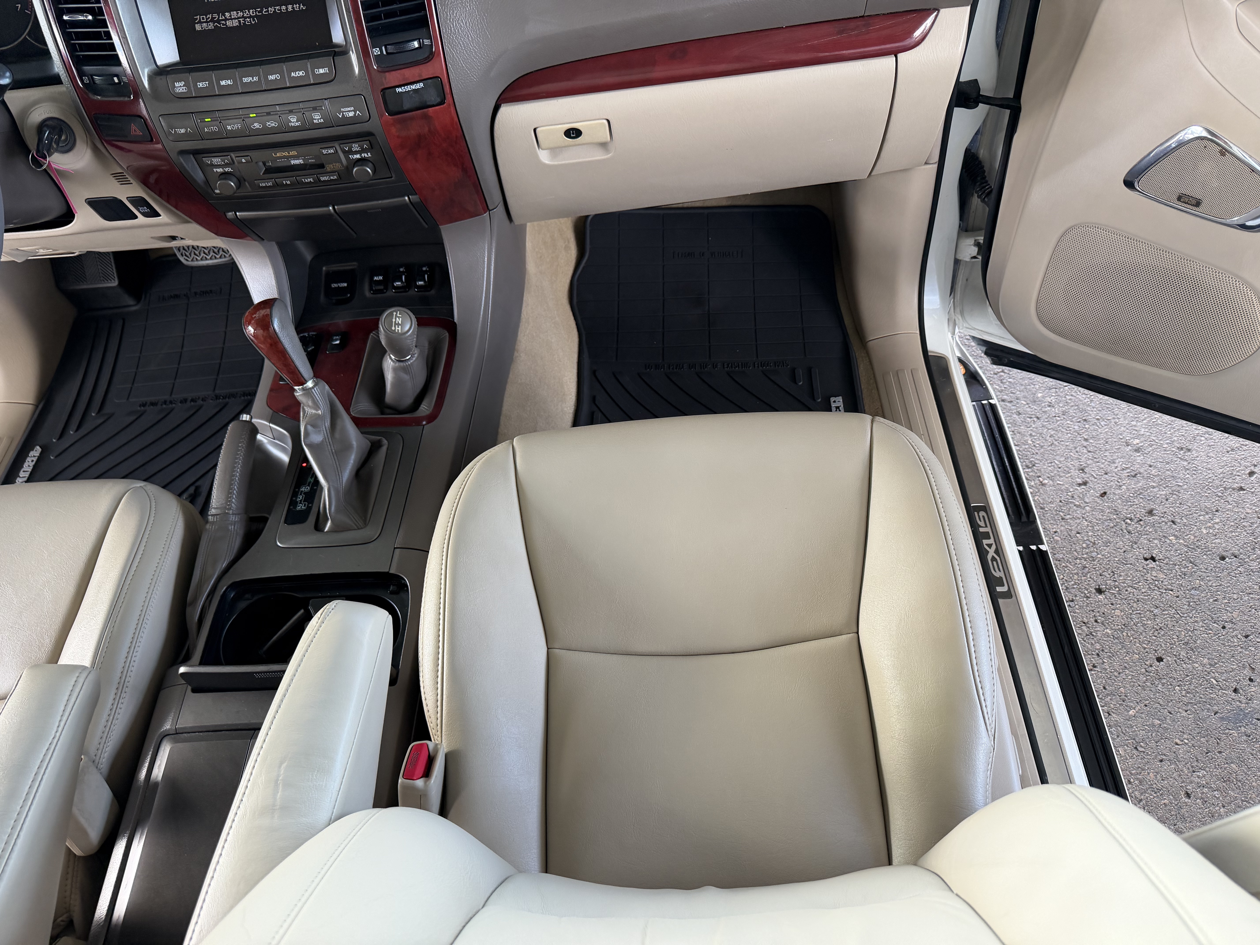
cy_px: 472
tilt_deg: -53.4
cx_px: 630
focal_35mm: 24
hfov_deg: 71.6
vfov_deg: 56.8
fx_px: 874
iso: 200
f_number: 1.78
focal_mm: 6.76
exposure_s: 1/143
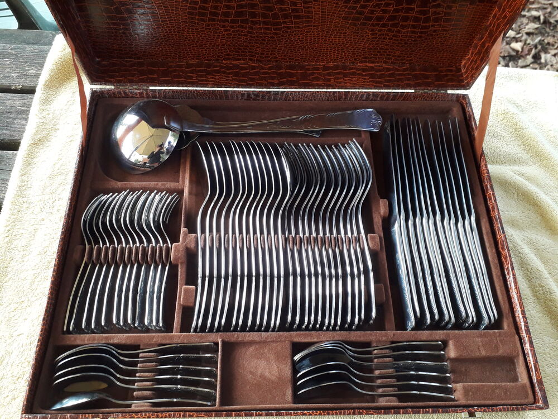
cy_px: 210
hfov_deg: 65.3
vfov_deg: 51.4
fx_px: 435
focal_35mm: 27
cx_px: 279
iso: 125
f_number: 1.9
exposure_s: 1/50
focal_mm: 3.6
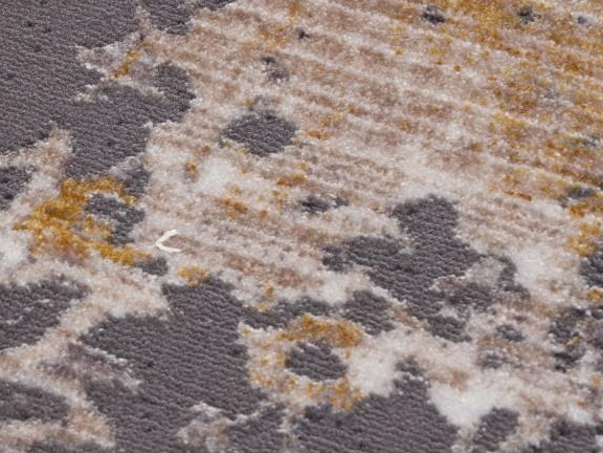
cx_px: -332
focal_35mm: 412
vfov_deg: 3.6
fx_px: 7177
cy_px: -128
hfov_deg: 4.8
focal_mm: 120
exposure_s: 1/125
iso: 100
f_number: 9
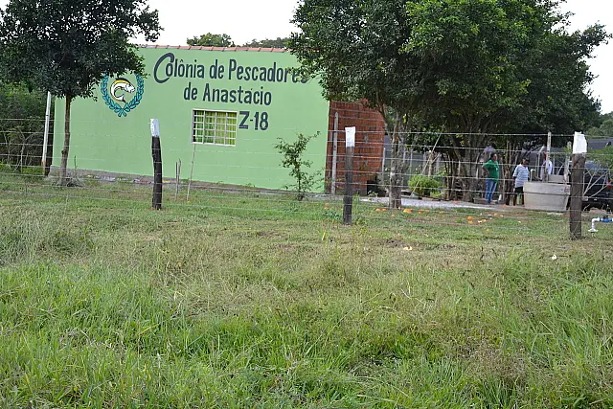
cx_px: 306
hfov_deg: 37.8
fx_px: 894
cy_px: 204
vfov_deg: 25.8
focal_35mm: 52
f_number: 5.6
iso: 160
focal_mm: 35
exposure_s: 1/125
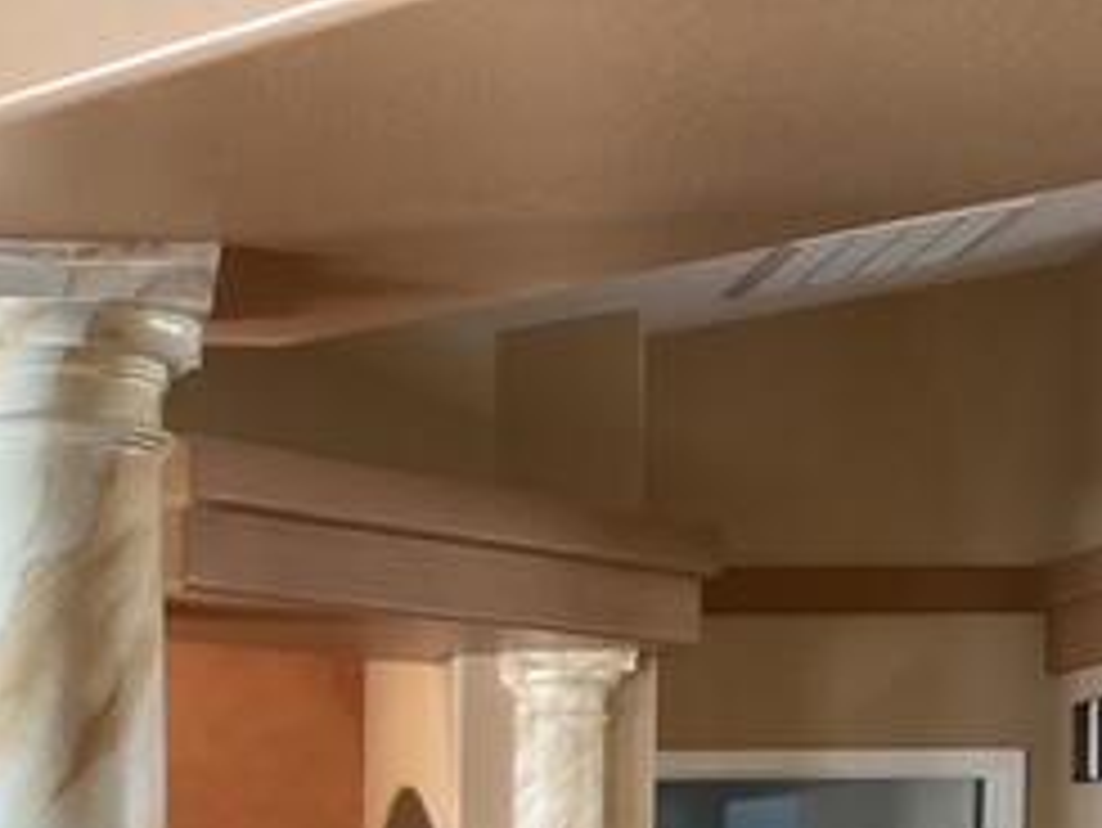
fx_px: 2580
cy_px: 1076
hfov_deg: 23.4
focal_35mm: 81
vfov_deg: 17.1
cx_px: 99
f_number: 2.4
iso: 200
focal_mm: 3.3
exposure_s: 1/50
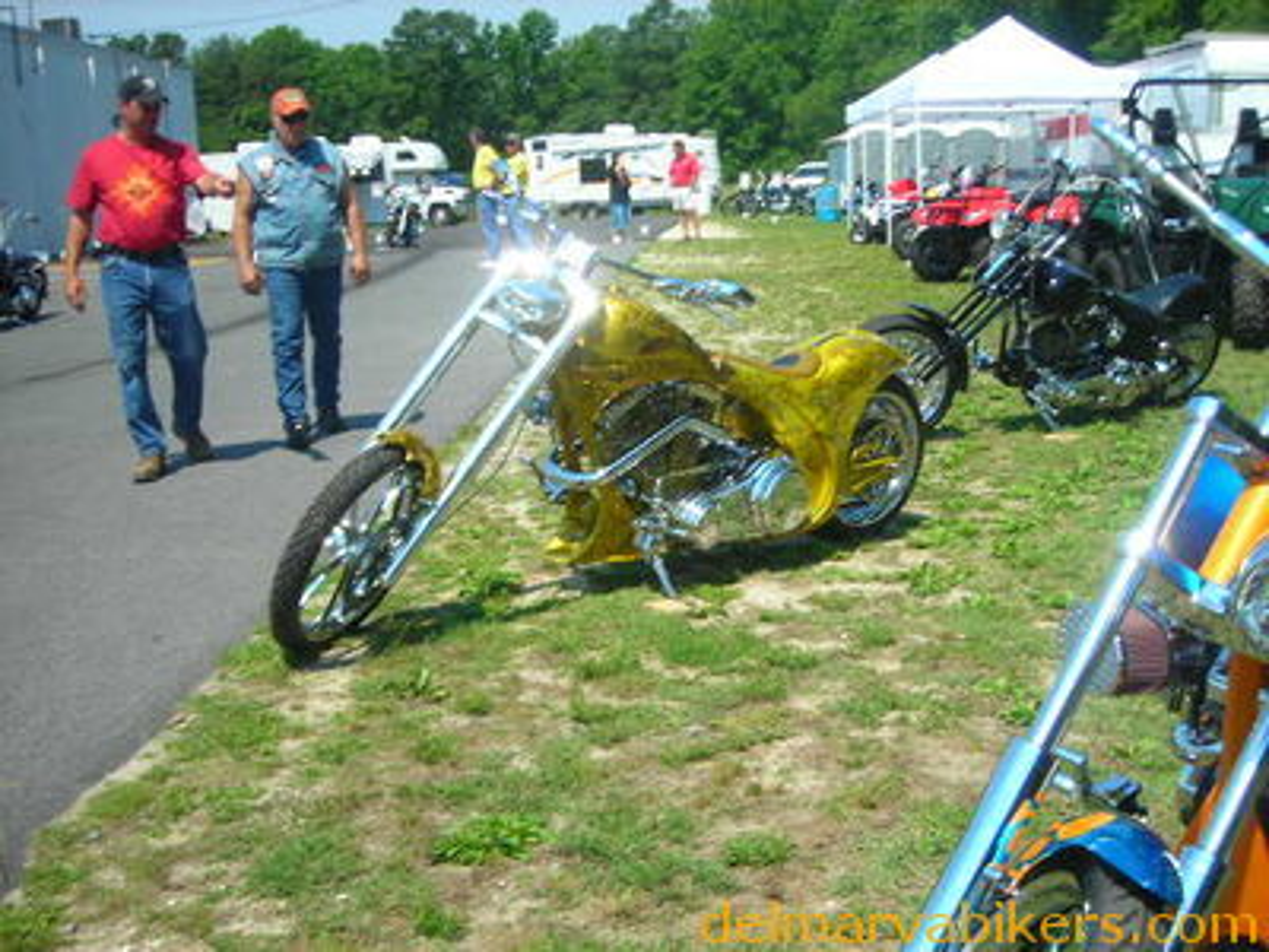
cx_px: 634
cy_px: 476
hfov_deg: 40.4
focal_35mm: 47
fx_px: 1723
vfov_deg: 30.9
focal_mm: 7.8
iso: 50
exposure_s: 1/111
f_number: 6.9
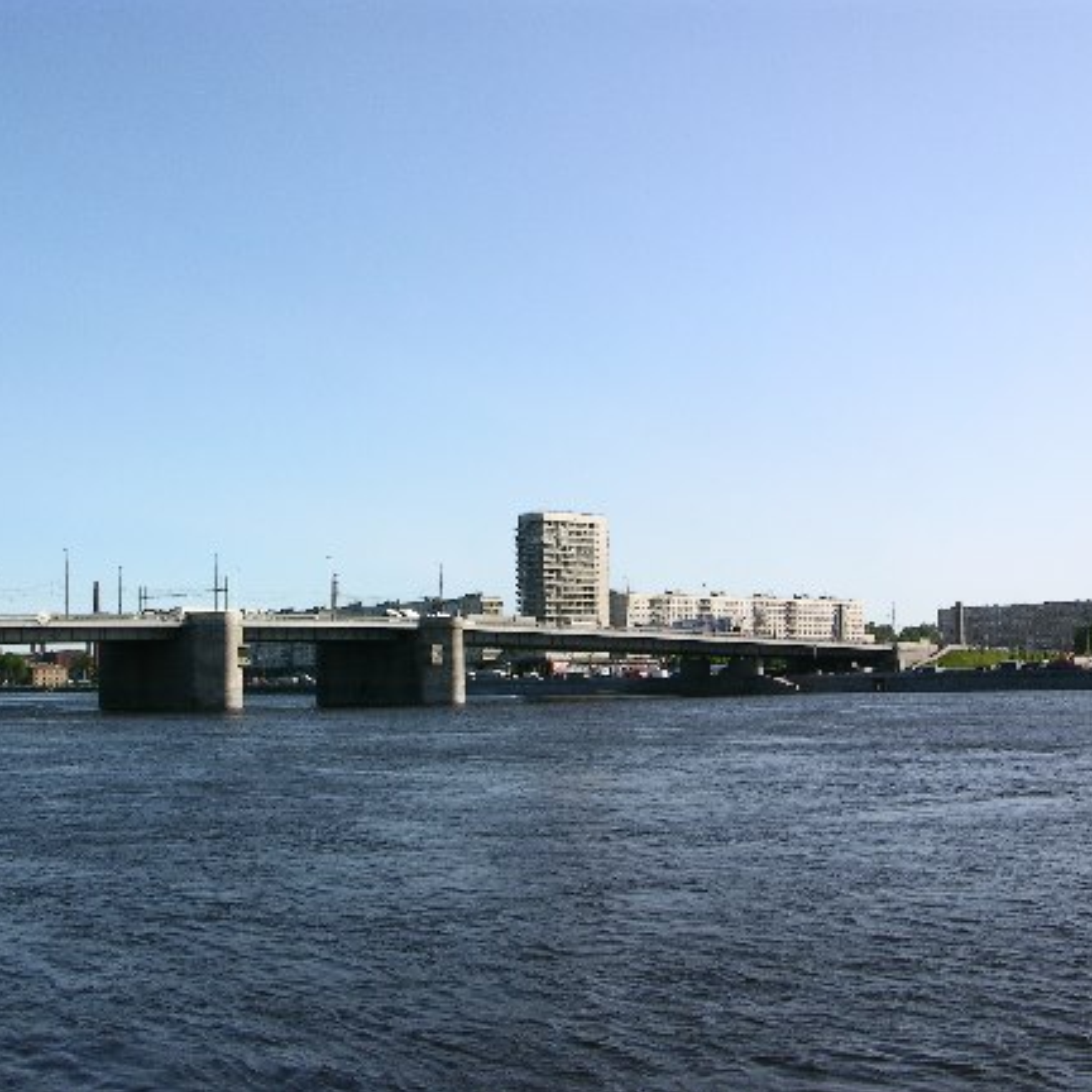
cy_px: 549
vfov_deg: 40.0
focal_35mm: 42
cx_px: 482
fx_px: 1499
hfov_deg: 40.0
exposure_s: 1/127
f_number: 8
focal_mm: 8.9
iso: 50
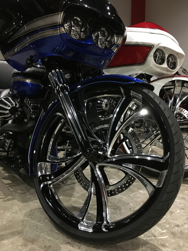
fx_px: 210
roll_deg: +0.7
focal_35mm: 29
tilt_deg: -6.4
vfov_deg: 61.7
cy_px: 126
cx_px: 94
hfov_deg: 48.2
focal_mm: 4.15
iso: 320
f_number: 2.2
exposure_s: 1/15
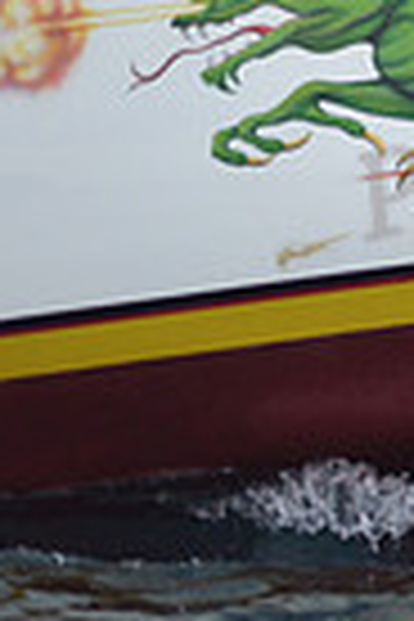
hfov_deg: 4.5
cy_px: -173
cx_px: 1228
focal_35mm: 294
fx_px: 5071
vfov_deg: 6.9
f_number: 2.8
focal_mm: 70
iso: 500
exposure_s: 1/640
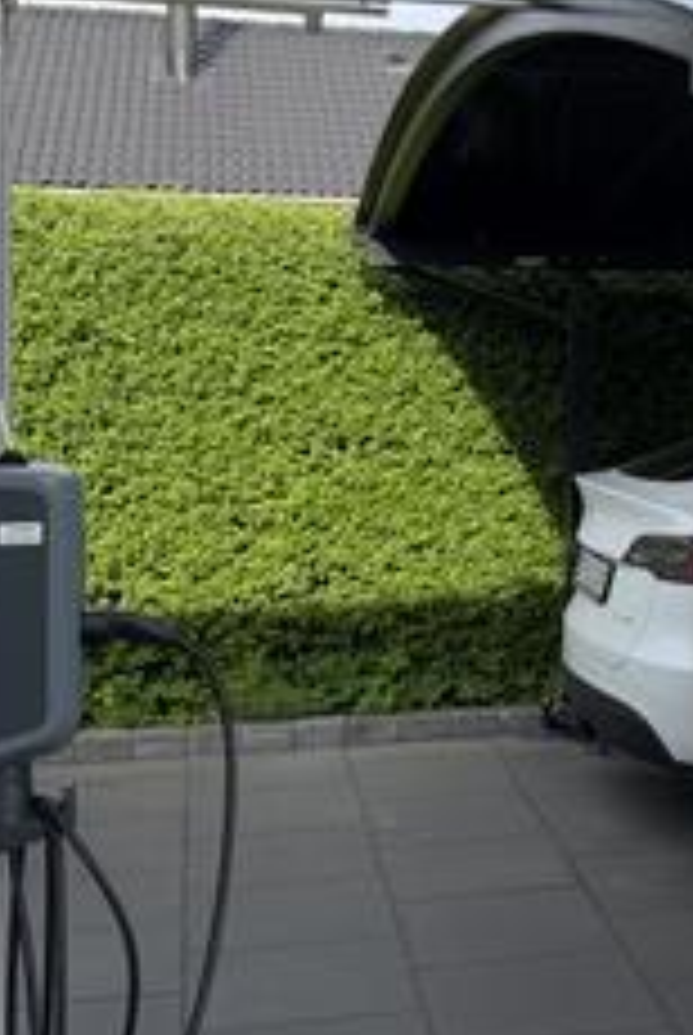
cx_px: 832
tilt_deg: -2.3
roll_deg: -0.7
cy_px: 382
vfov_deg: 30.8
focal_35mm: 65
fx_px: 1871
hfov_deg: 19.7
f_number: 1.78
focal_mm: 6.76
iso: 80
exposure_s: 1/2907
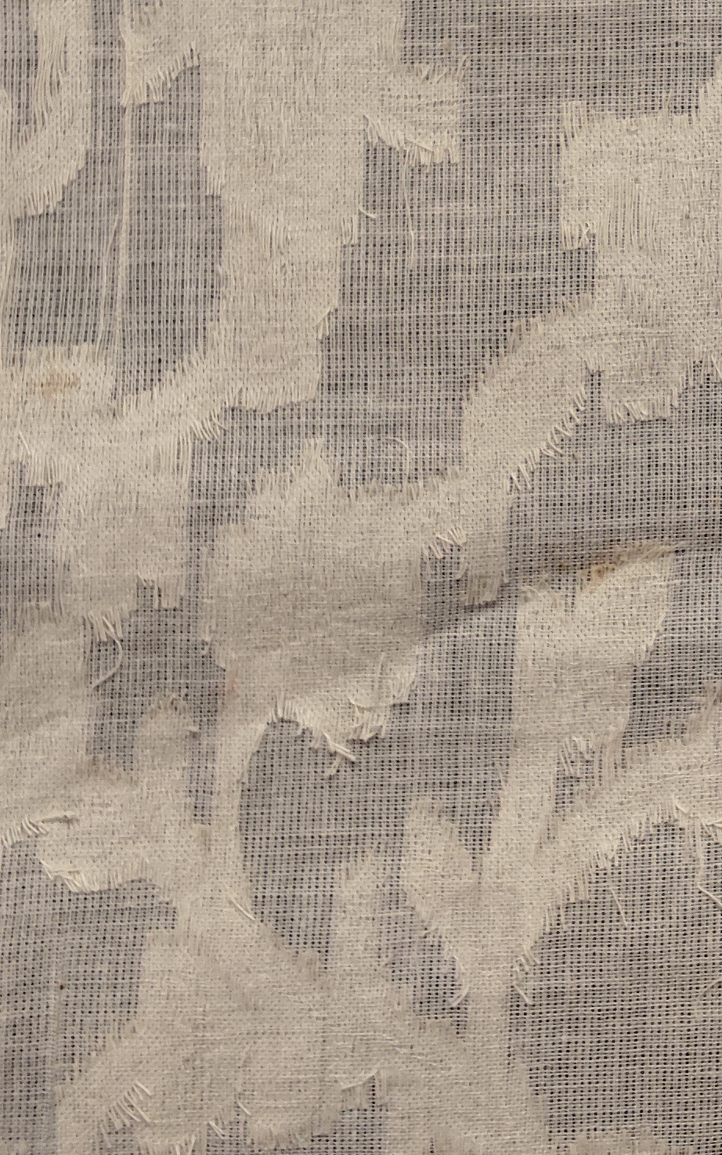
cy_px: 314
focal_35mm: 61
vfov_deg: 32.9
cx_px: 729
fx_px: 1920
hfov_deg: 20.6
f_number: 2
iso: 80
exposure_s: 1/100
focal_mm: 2.78
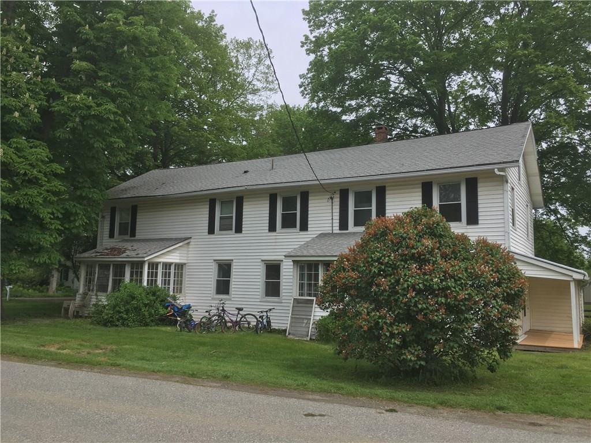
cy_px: 222
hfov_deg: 61.7
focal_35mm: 29
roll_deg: -3.4
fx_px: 495
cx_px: 296
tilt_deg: +6.8
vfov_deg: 48.2
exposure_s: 1/938
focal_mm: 4.15
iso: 25
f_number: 2.2
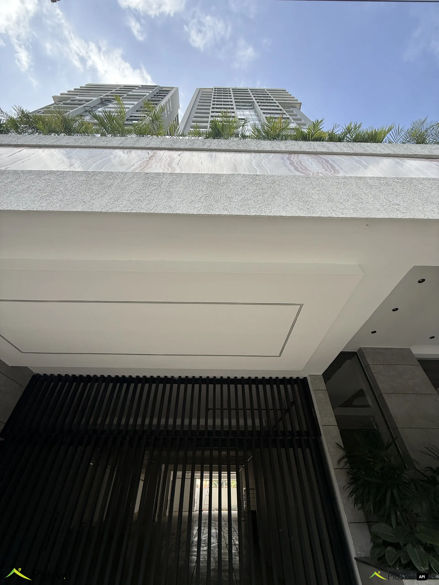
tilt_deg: +42.9
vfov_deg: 102.1
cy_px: 292
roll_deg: +0.1
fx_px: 237
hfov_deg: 85.7
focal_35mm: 14
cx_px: 220
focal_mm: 2.22
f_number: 2.2
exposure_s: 1/535
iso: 50
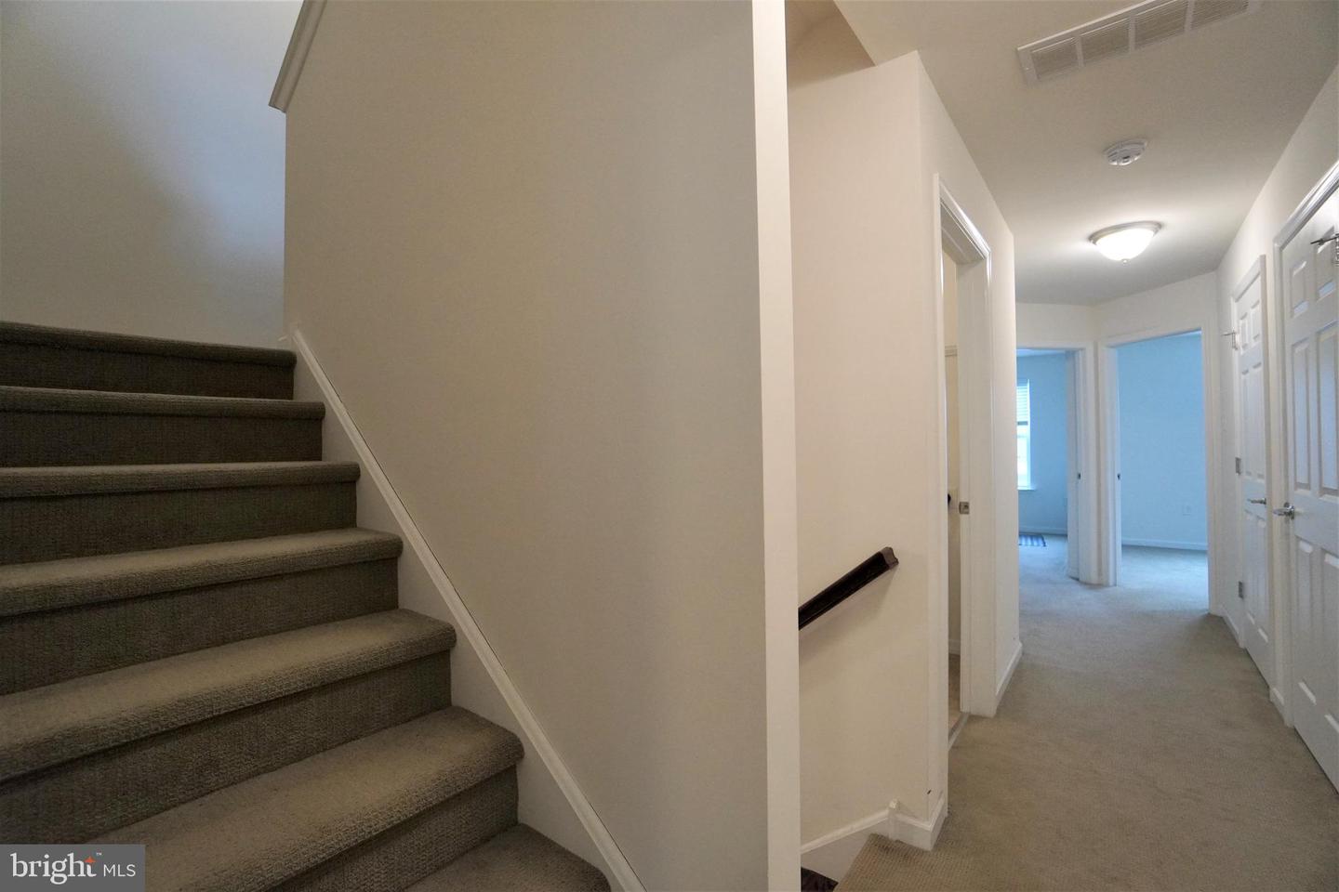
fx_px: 558
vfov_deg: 77.3
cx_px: 670
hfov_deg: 100.4
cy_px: 446
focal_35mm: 15
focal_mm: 10
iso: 2000
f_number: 4
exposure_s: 1/160
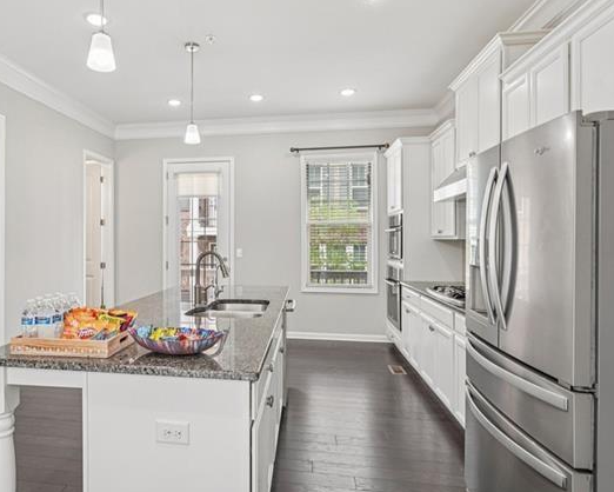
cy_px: 235
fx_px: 418
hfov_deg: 71.5
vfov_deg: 60.9
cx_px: 233
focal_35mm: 23
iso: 800
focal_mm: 16
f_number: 8
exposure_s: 1/50
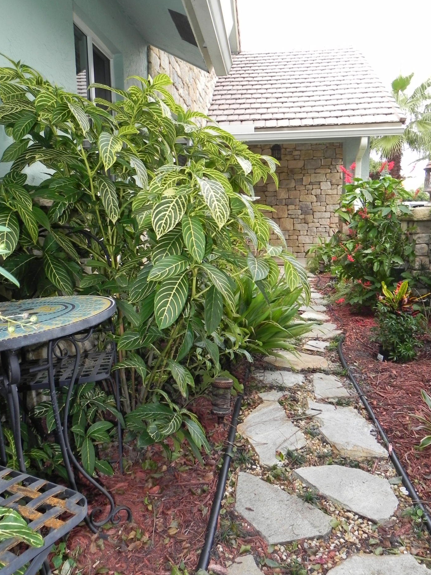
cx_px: 229
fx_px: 465
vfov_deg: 63.4
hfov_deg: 49.7
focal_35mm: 28
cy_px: 298
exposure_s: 1/140
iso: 160
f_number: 4.5
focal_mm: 4.6
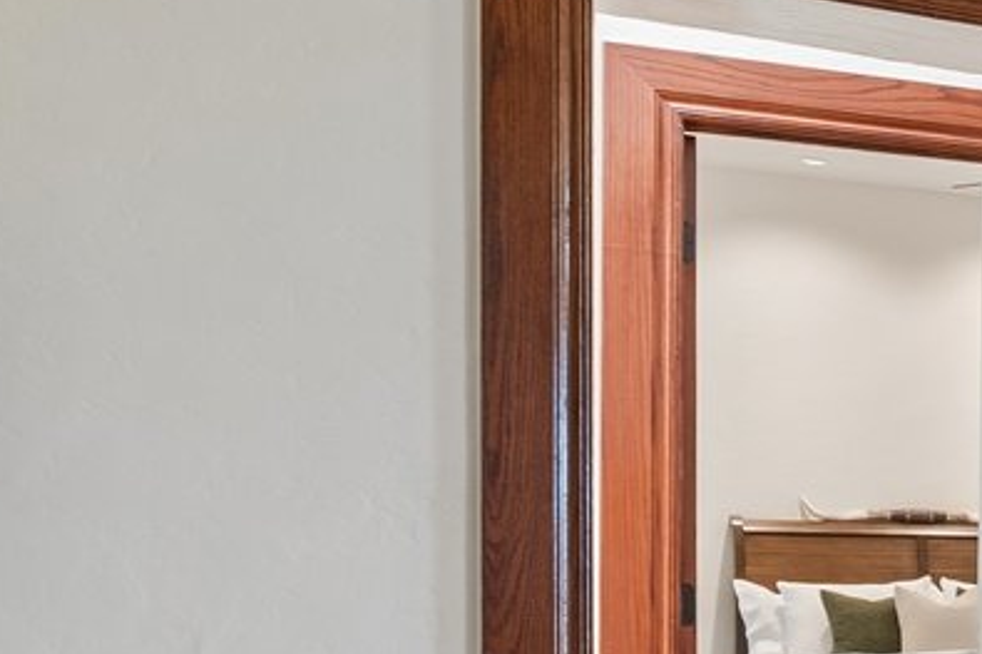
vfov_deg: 16.2
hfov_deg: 16.0
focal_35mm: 83
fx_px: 2263
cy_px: 586
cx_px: 2190
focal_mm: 16
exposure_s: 1/4
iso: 200
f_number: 8
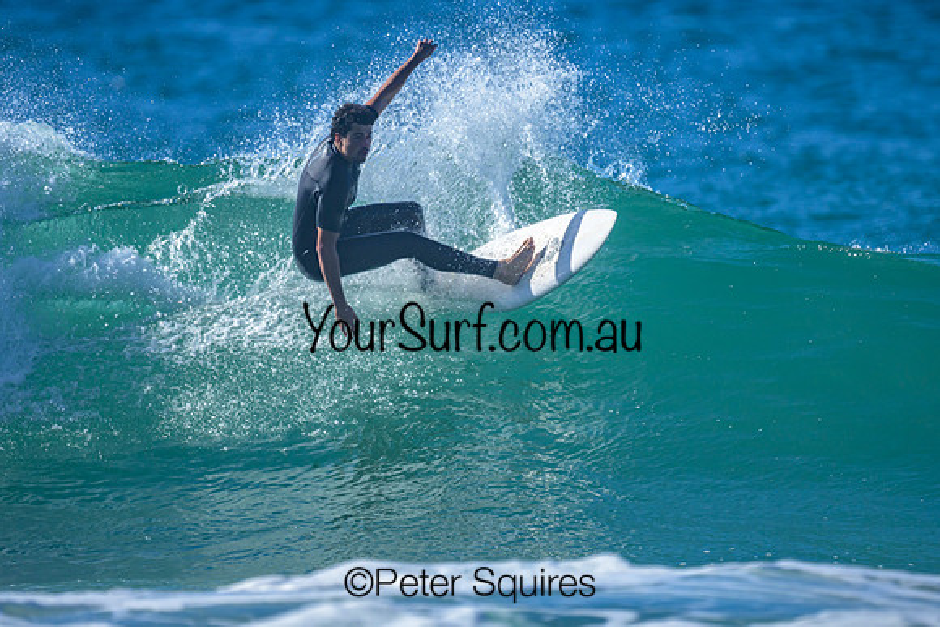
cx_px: 475
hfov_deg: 1.9
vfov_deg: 1.3
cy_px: 331
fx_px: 28005
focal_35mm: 1072
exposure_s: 1/2000
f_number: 6.3
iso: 280
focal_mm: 800
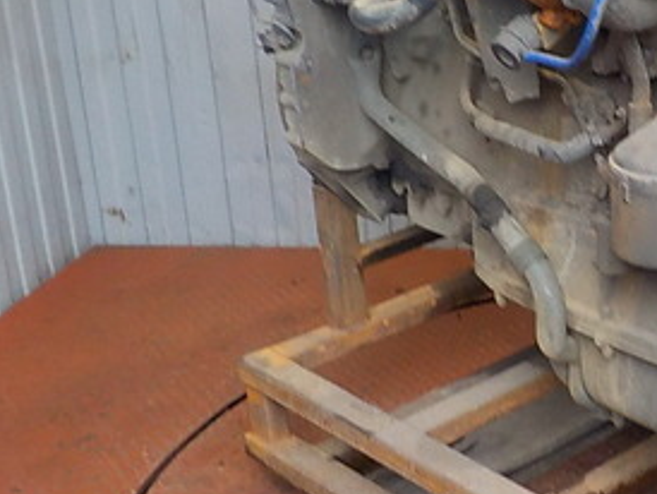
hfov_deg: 26.4
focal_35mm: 70
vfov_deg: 20.7
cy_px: 67
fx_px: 1330
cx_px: 647
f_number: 3.3
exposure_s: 1/30
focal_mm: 4.1
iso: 250
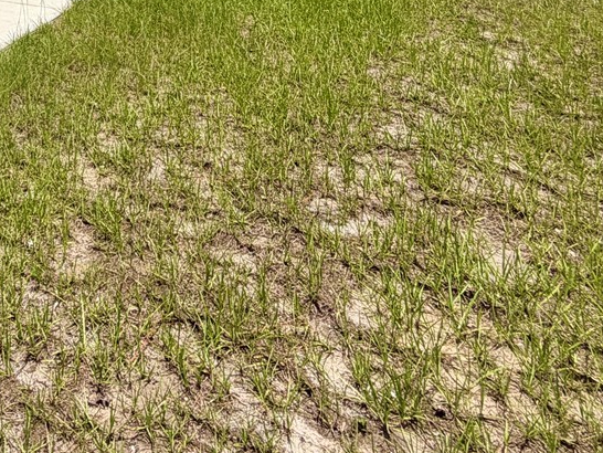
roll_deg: +0.3
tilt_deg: +0.1
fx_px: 715
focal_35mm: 41
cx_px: -31
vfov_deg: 28.0
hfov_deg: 39.1
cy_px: -160
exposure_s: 1/1464
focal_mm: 2.22
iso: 20
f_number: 2.2
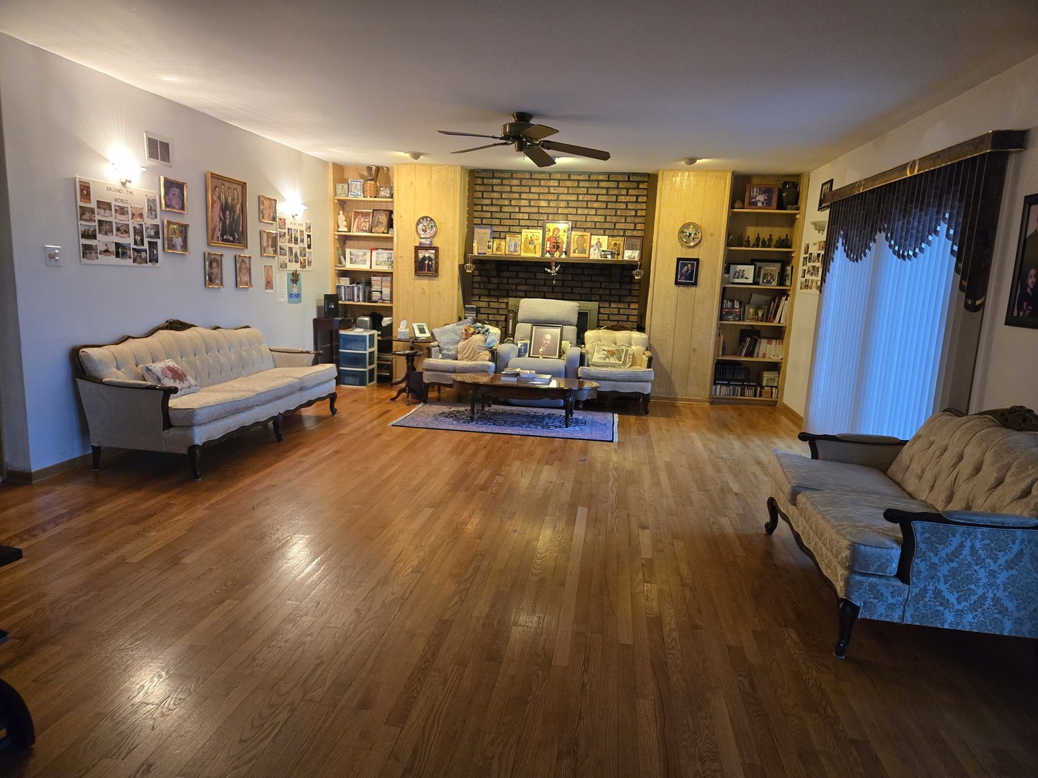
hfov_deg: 73.9
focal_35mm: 23
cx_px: 519
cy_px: 389
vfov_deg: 58.9
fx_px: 690
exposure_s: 1/120
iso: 1000
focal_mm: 5.4
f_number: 1.8
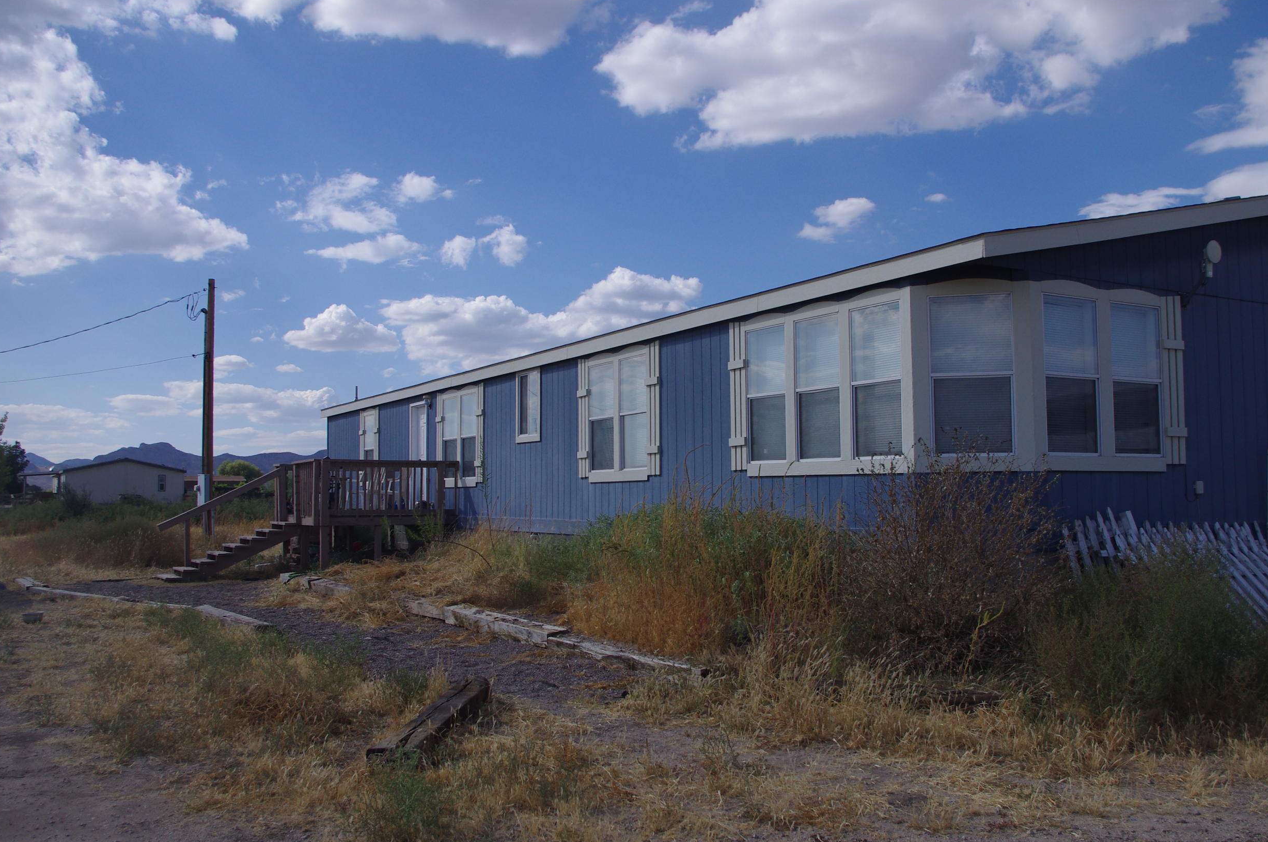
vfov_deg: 39.9
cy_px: 437
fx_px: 1161
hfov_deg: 57.3
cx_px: 661
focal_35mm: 33
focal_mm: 18
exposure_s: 1/2000
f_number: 5
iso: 200
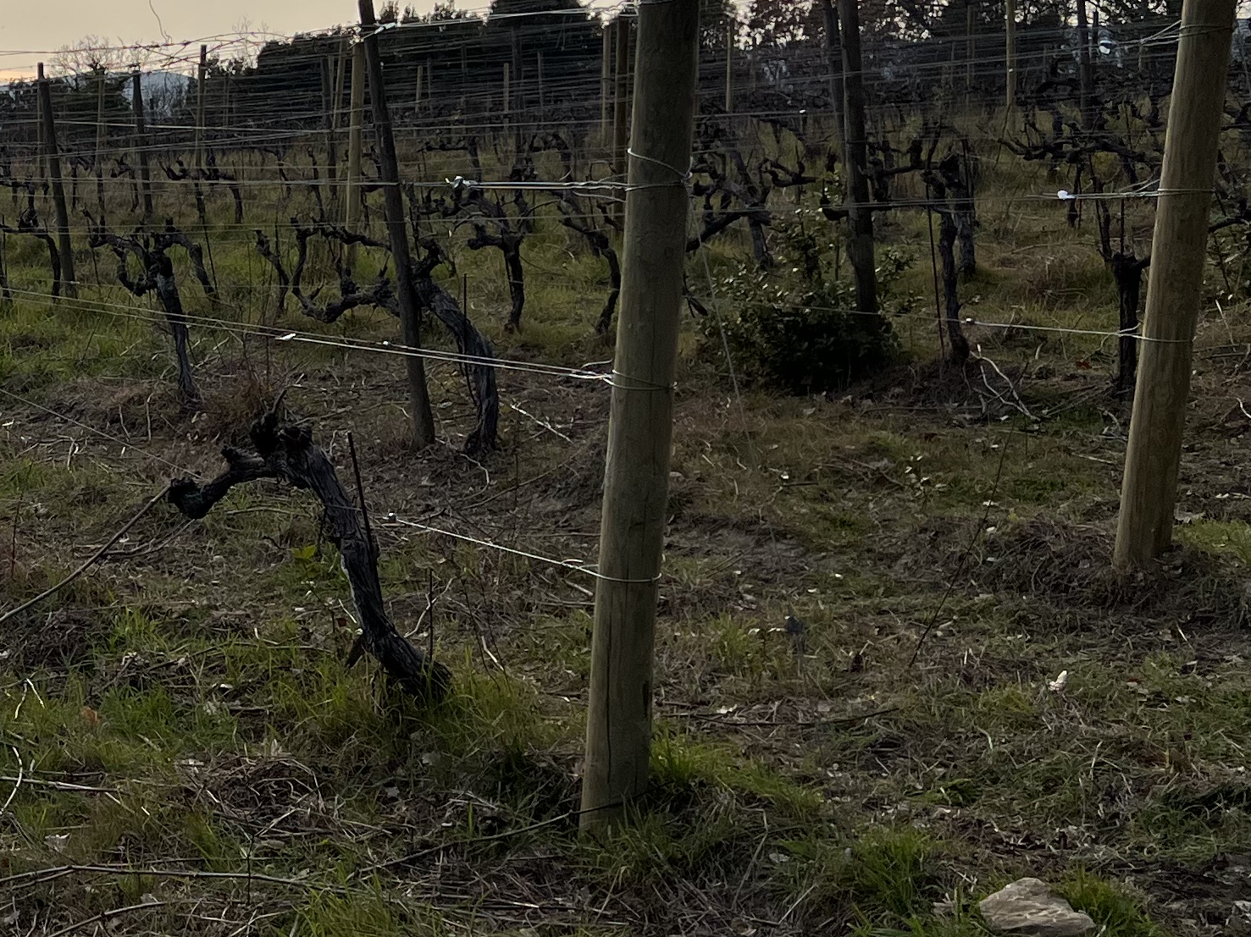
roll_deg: -3.1
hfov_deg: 25.2
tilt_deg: -8.4
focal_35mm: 71
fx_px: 2565
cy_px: 371
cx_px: -174
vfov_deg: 20.7
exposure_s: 1/6211
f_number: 1.5
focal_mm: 5.7
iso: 50
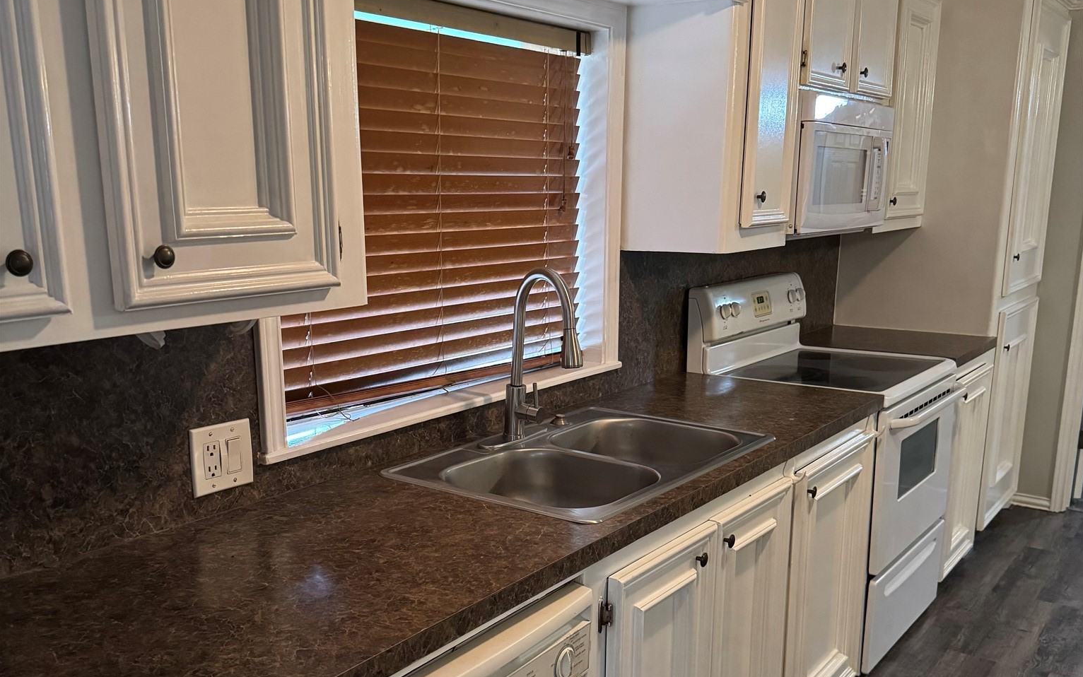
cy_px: 419
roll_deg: -0.2
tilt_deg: -13.3
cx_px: 542
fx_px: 1004
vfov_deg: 37.1
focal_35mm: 34
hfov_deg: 56.7
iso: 800
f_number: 1.78
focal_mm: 6.76
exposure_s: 1/60
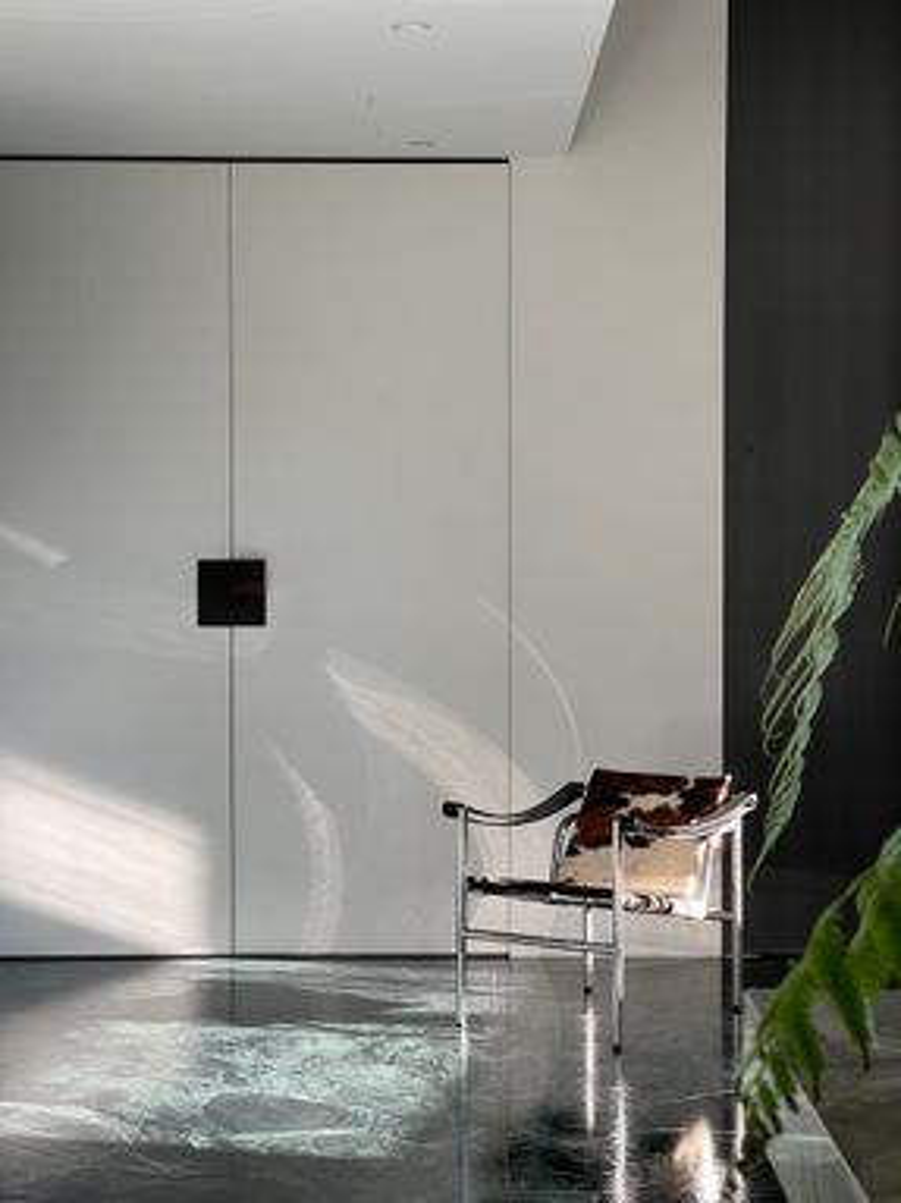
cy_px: 602
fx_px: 2674
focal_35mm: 77
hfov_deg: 19.1
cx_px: 450
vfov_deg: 25.3
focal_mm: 9
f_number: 2.8
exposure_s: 1/99
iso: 125
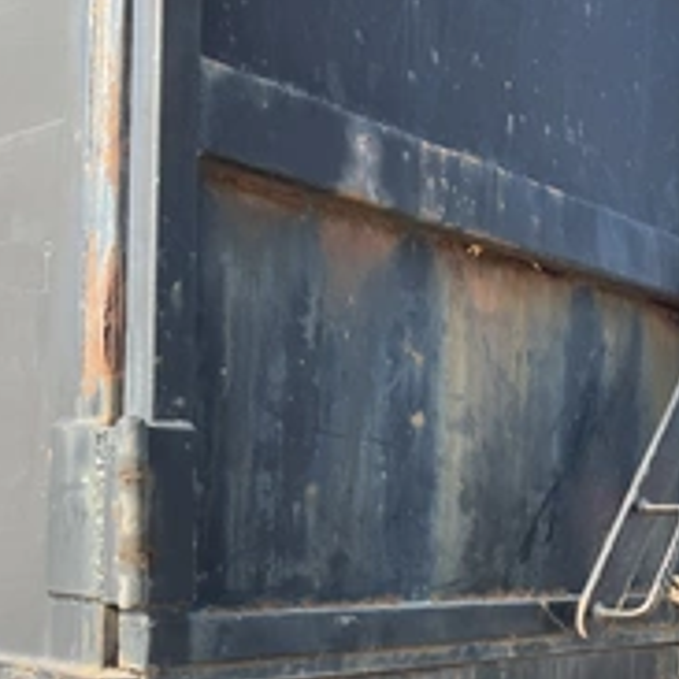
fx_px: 1243
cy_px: 542
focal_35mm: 56
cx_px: 623
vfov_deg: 29.9
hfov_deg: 29.2
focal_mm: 3
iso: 25
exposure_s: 1/457
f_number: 1.8
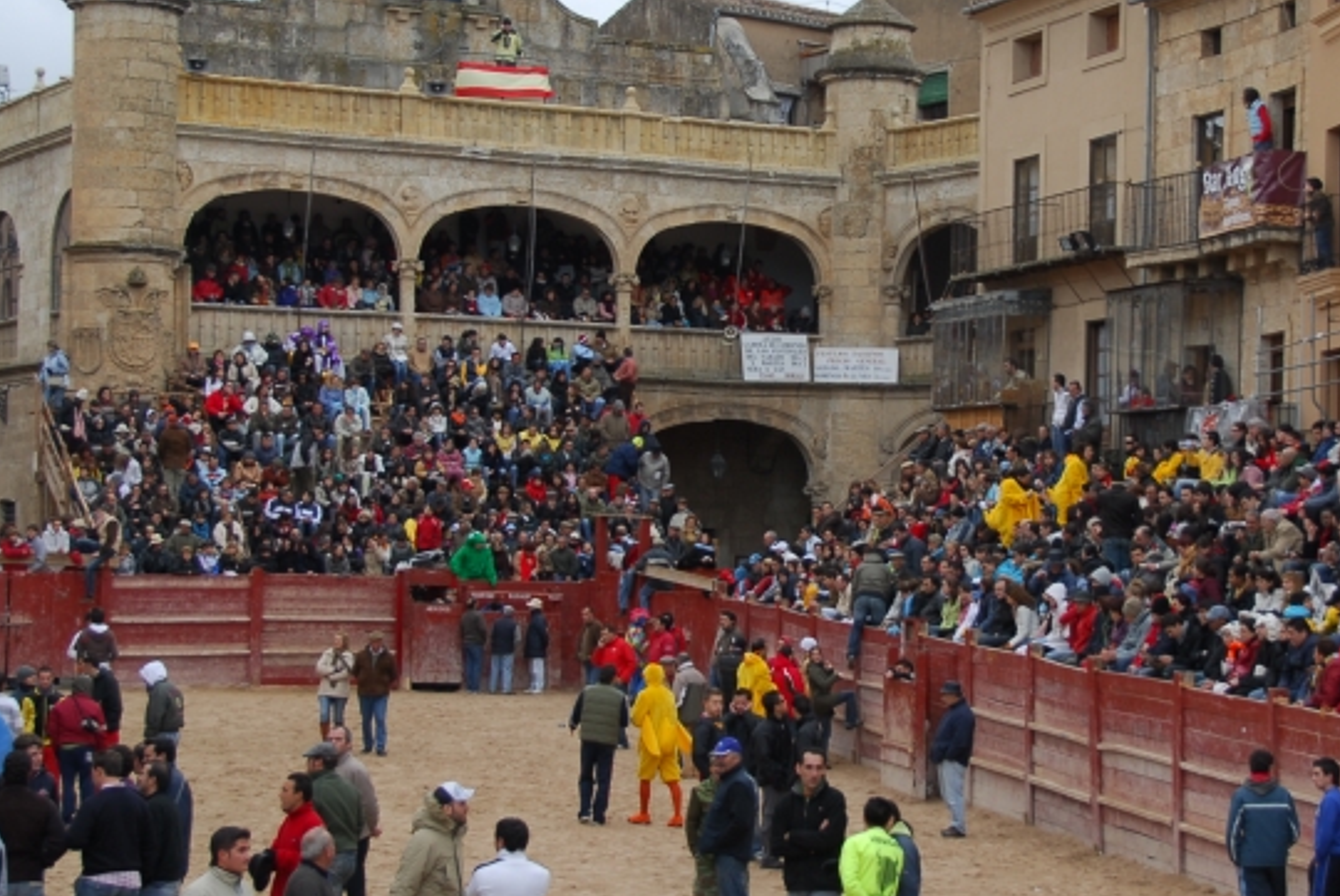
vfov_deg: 15.0
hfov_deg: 22.3
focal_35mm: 91
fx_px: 3390
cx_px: 864
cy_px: 386
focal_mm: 32
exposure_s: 1/180
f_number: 4.2
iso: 100
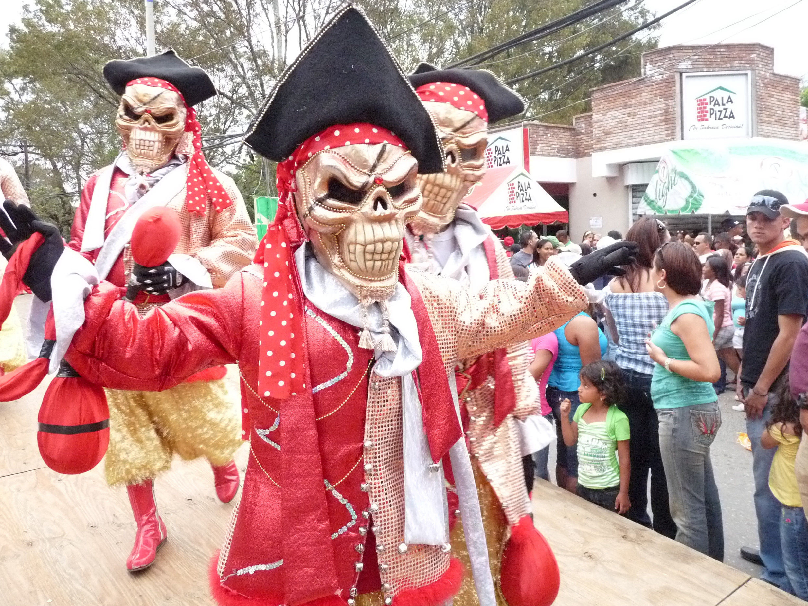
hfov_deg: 63.4
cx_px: 397
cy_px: 297
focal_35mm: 28
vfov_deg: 49.7
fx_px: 653
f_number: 2.8
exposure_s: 1/125
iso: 500
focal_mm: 4.8
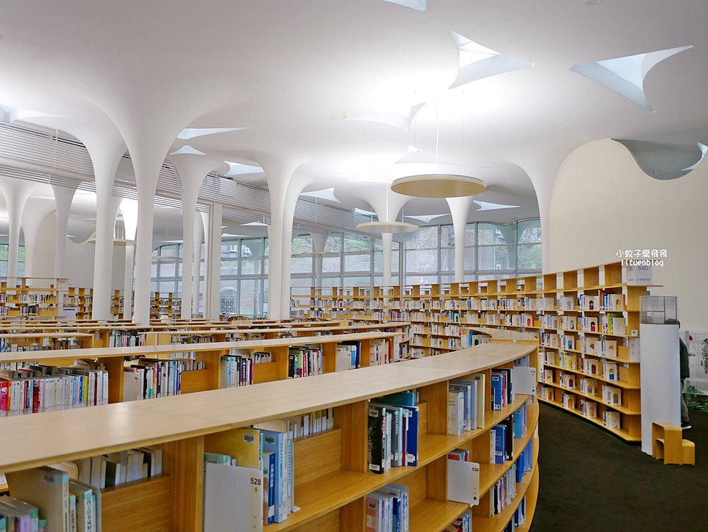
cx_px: 354
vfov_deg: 49.8
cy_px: 266
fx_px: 573
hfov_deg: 63.4
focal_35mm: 28
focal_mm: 14
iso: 250
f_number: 2.5
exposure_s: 1/60
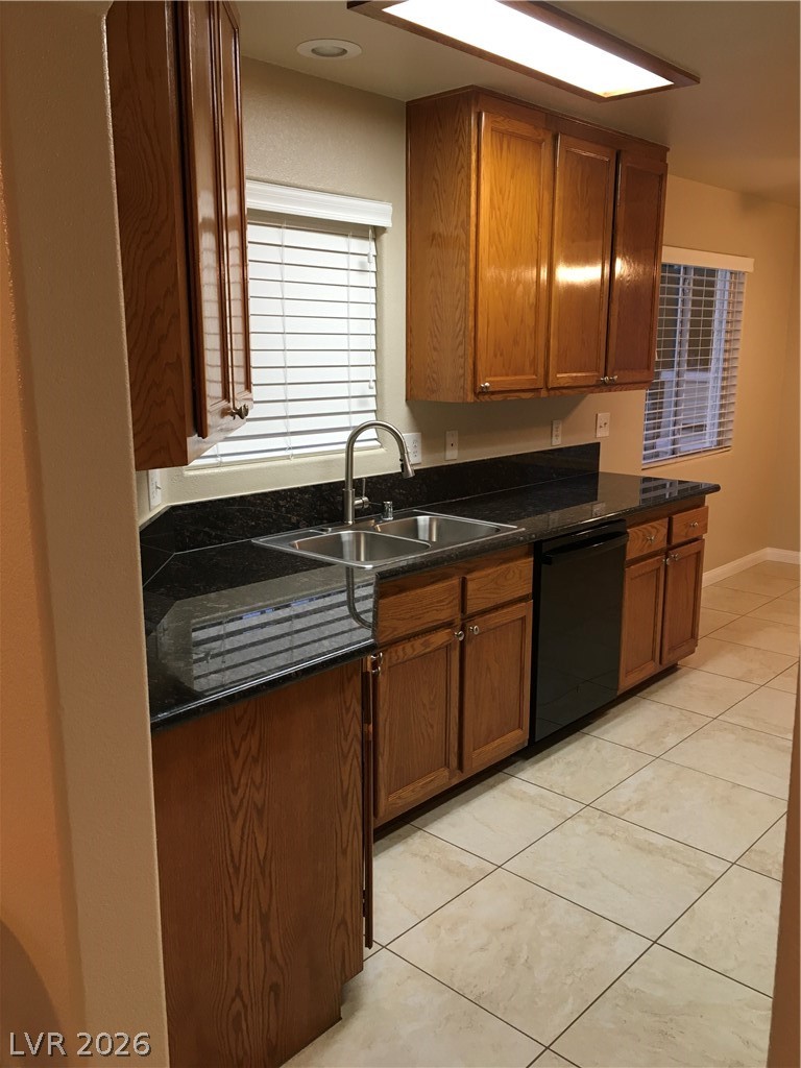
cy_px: 534
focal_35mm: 29
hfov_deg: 48.2
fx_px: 895
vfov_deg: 61.7
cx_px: 400
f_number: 2.2
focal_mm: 4.15
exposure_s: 1/30
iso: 80
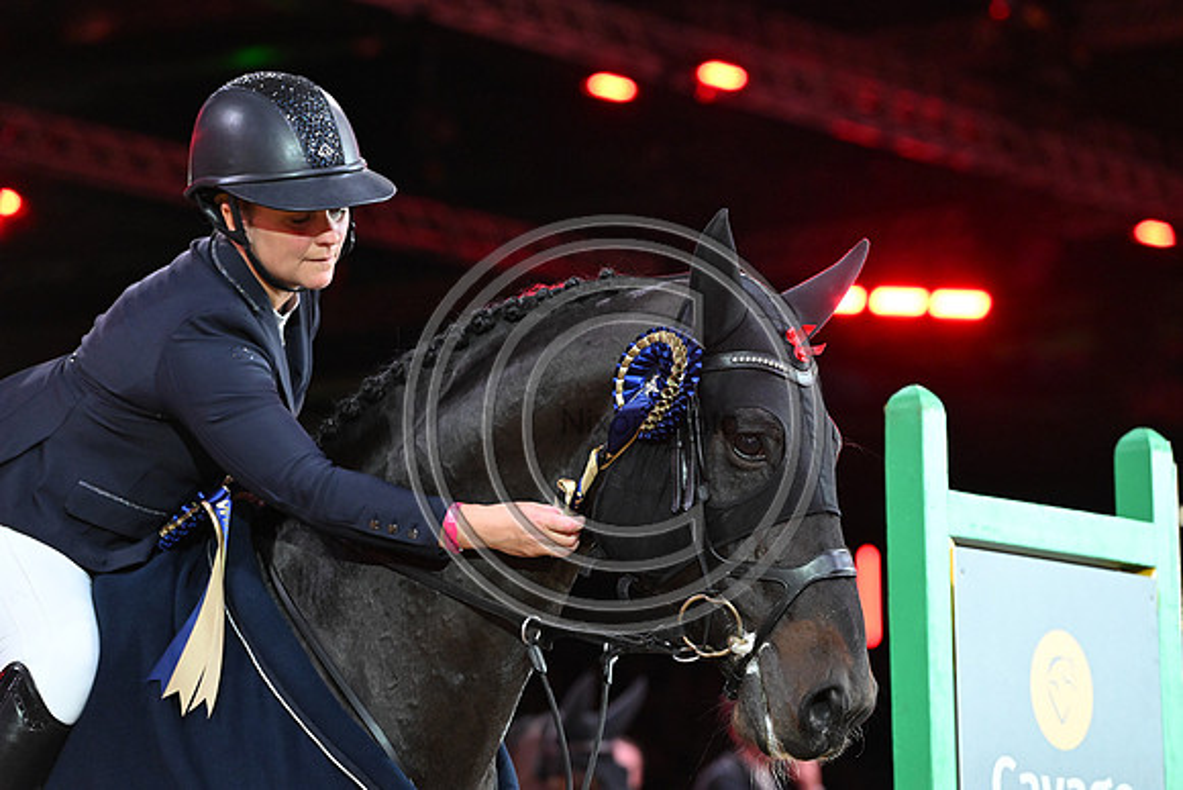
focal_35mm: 185
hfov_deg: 11.1
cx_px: 592
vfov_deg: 7.4
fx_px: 6080
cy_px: 395
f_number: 5.6
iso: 6400
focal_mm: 185
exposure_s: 1/500
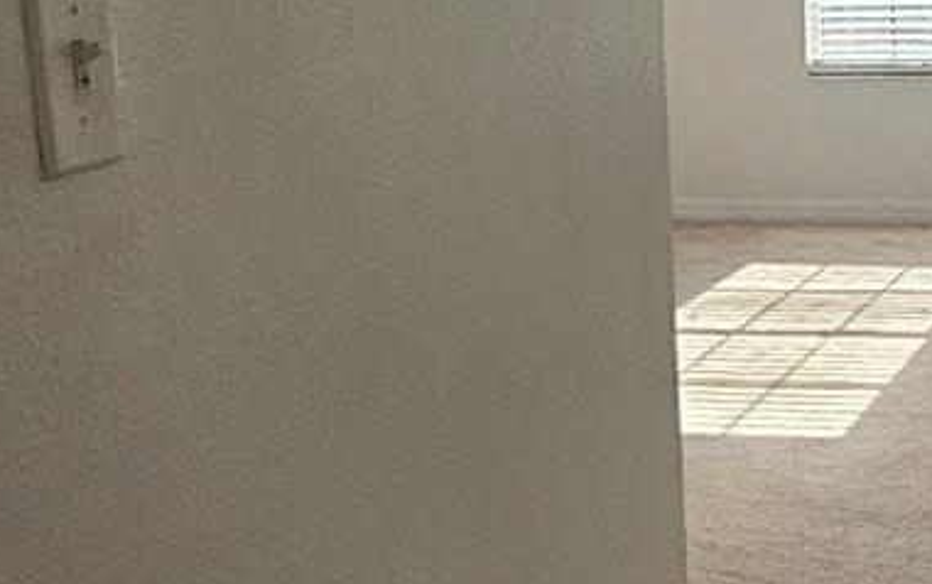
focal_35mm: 58
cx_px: 903
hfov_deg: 32.6
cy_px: 194
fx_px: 1474
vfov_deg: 22.3
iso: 160
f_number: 2.2
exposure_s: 1/77
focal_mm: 2.2
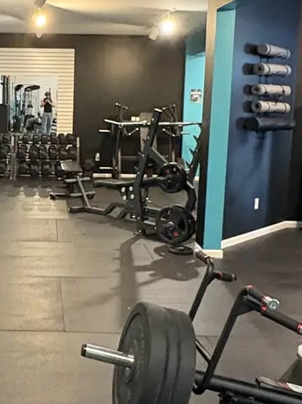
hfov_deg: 27.5
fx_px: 594
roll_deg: -0.8
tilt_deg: -6.0
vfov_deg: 37.4
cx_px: 31
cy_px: 162
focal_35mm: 51
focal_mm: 2.22
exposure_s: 1/40
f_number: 2.2
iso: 800
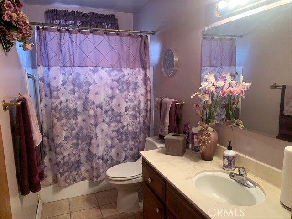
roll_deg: -0.4
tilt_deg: -9.3
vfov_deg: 53.1
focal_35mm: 26
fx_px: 219
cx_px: 146
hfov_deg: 67.3
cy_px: 110
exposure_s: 1/60
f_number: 1.8
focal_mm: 4.25
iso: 250
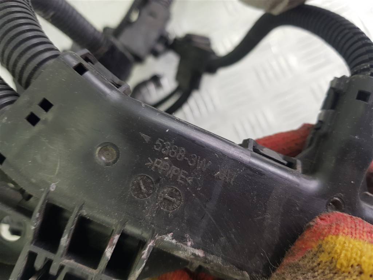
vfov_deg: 53.1
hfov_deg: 67.3
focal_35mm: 26
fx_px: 280
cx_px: 186
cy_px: 140
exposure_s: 1/100
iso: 80
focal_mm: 4.2
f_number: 1.7
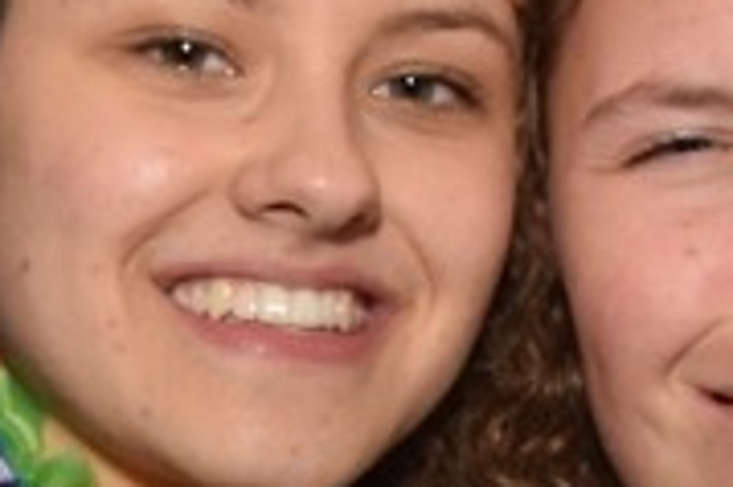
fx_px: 4475
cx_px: 330
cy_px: 581
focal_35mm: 220
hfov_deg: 9.4
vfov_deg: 6.2
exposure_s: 1/60
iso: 1600
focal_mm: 26
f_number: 4
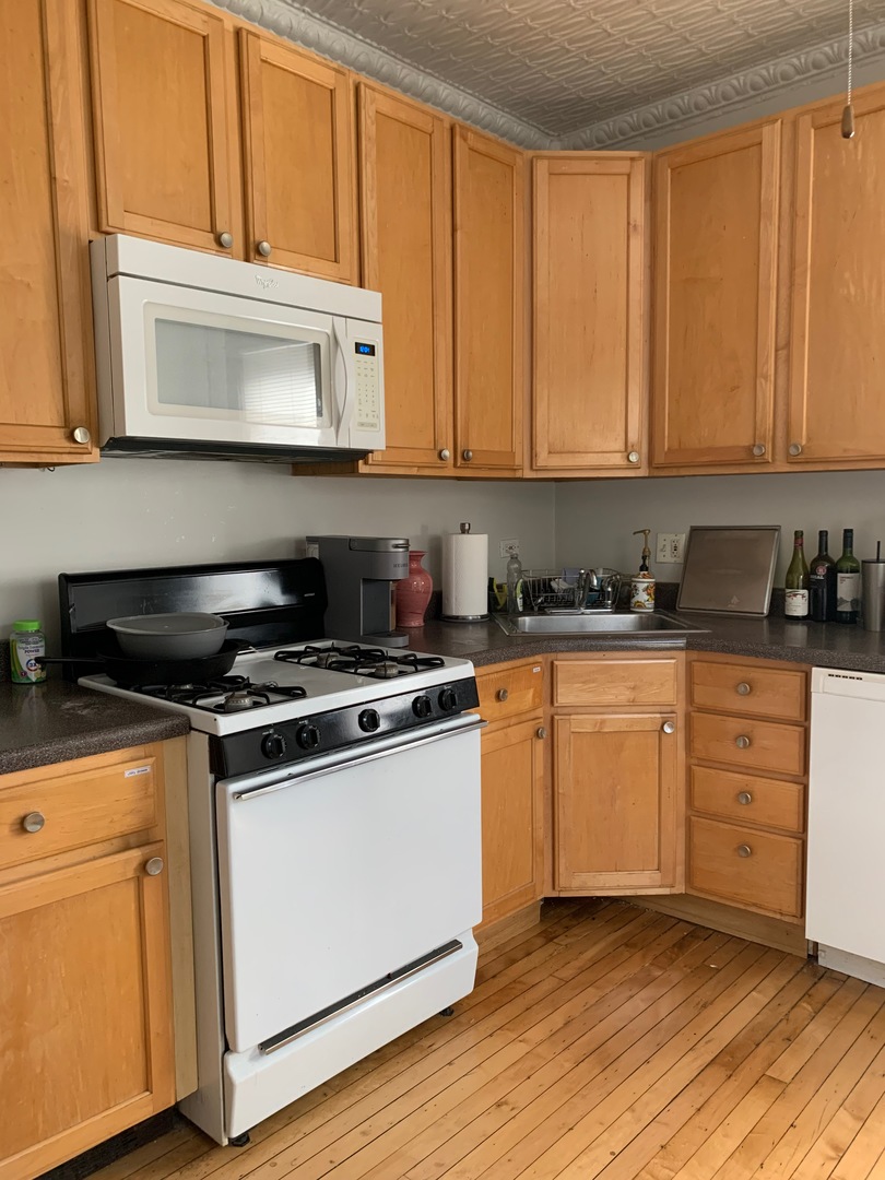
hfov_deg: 53.1
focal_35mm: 26
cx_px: 442
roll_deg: +1.2
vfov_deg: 67.3
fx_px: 886
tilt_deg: -7.3
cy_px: 590
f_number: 1.8
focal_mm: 4.25
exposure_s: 1/60
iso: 250
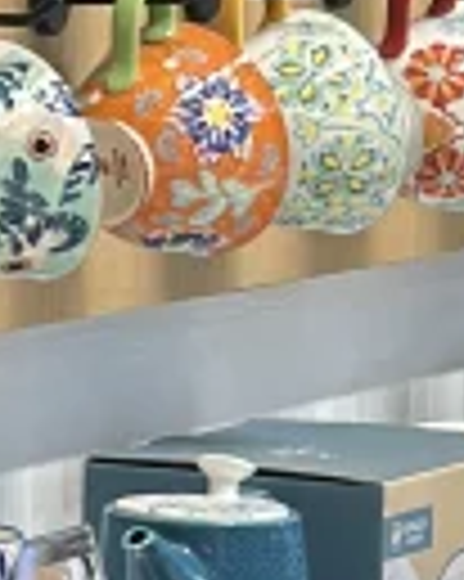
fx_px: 6754
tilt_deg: -1.3
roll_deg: -0.4
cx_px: -851
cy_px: -180
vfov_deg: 4.9
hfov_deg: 3.8
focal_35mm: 393
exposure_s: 1/100
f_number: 1.78
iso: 100
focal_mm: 6.86
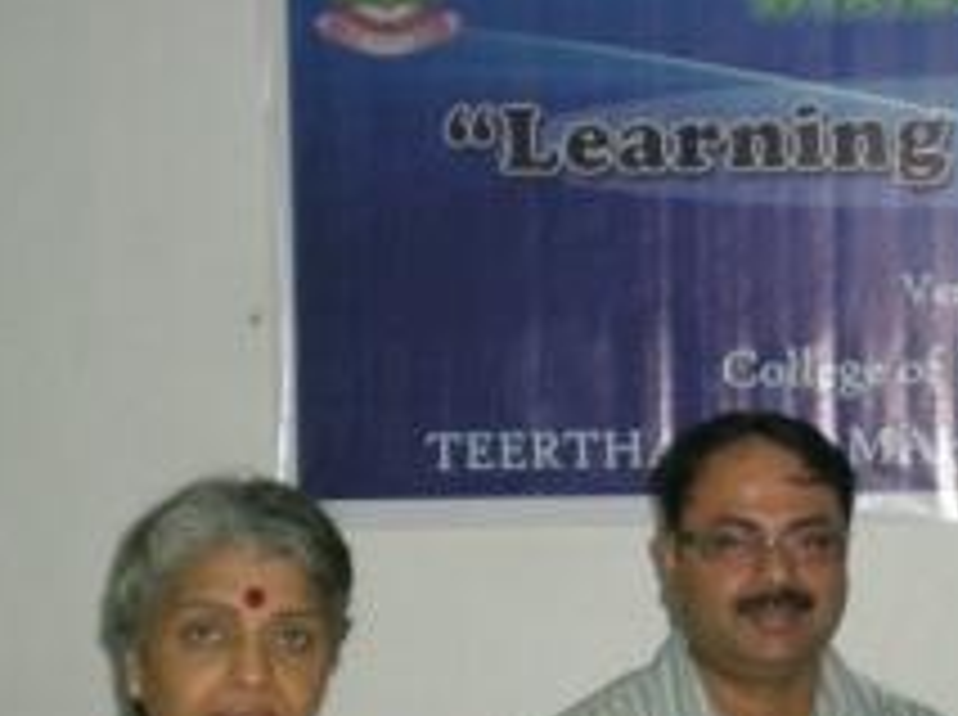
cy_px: 531
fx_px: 3260
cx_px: 882
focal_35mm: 118
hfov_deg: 16.5
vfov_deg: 12.5
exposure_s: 1/60
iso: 309
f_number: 3.9
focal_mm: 9.3
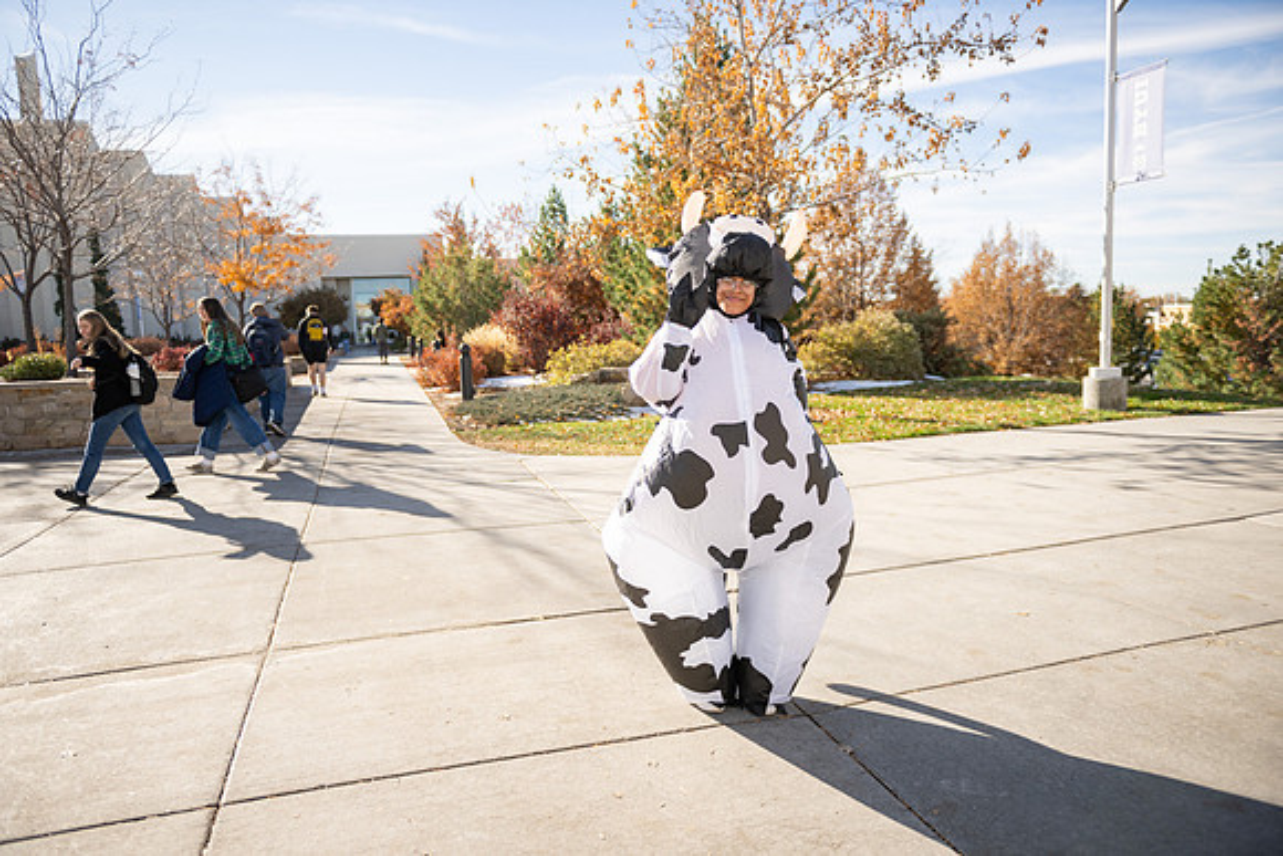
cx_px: 642
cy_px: 428
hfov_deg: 73.7
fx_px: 855
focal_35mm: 24
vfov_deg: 53.2
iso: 100
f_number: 2.8
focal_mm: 24
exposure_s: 1/1000
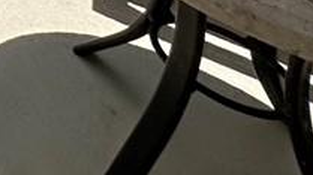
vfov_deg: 6.5
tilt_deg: -7.4
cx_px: -629
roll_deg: -1.6
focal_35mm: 117
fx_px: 970
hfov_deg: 11.2
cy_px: -663
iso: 50
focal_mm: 2.22
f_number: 2.2
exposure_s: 1/2398
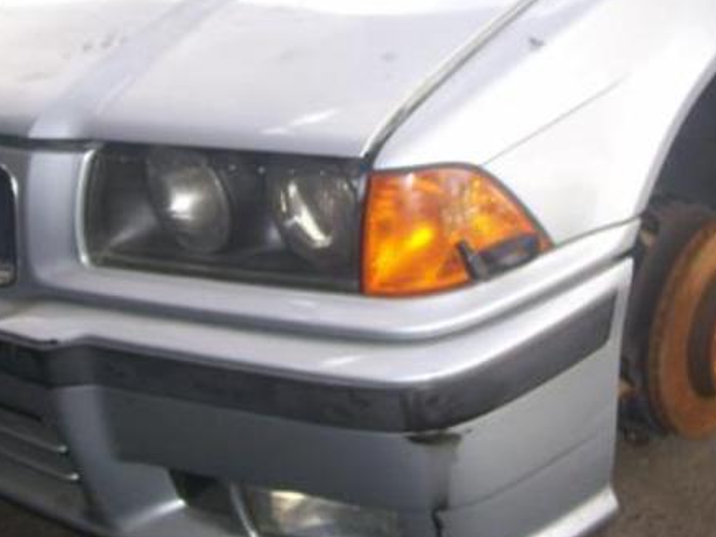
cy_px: 66
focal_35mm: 66
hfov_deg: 29.4
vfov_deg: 21.8
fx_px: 1365
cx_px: 386
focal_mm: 6
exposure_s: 1/92.8
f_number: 2.7
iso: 80
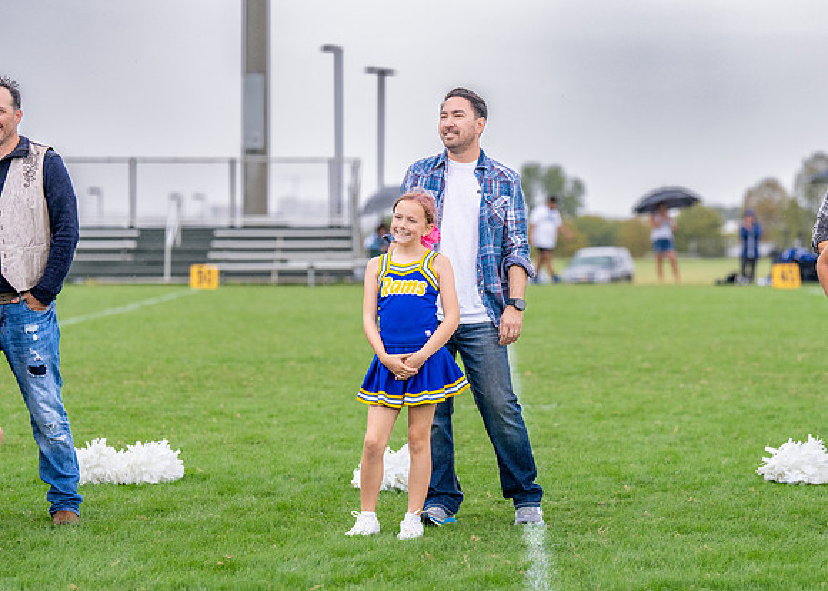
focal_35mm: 140
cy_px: 260
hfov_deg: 14.4
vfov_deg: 10.3
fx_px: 3283
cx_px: 444
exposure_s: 1/1600
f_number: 2.8
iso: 500
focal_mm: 117
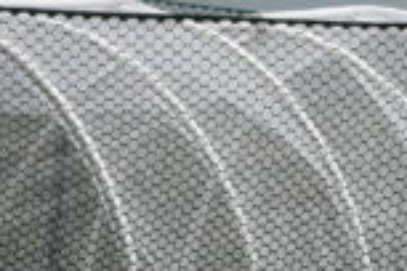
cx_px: -269
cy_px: 113
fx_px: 10208
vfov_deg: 1.5
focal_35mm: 903
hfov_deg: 2.3
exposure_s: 1/640
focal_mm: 90
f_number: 6.3
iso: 200
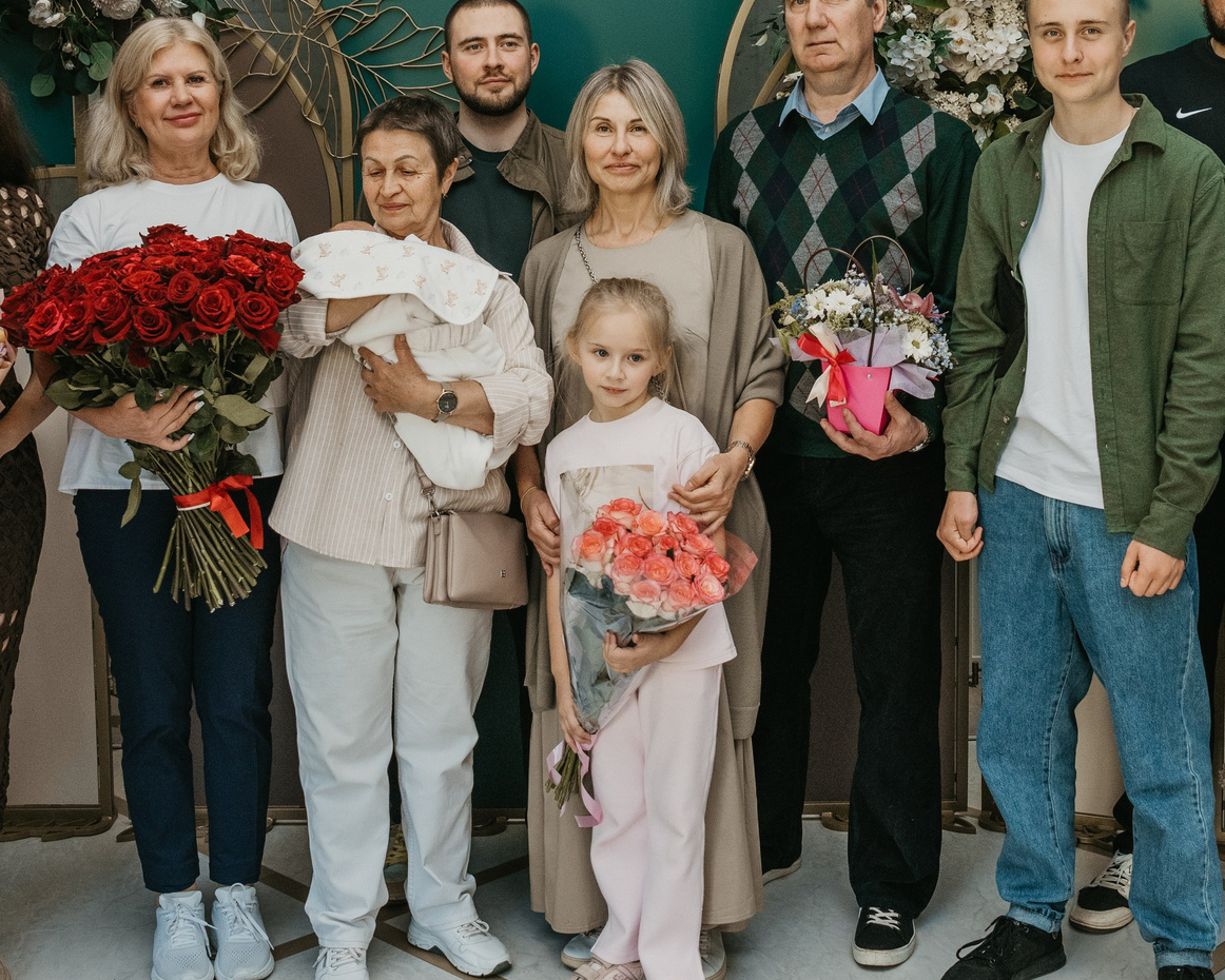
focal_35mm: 52
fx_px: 1886
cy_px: 268
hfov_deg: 36.0
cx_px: 624
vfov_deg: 28.8
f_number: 4.5
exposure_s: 1/160
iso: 500
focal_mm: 24
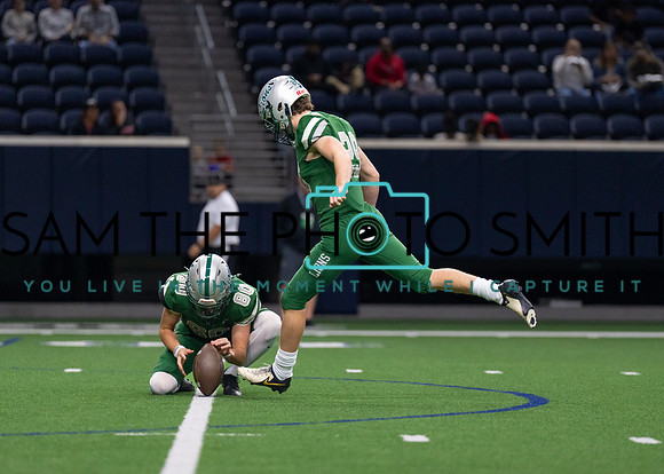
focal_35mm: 268
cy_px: 217
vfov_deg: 5.4
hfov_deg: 7.5
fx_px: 5059
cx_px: 328
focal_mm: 200
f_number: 2.8
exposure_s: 1/1250
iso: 1600
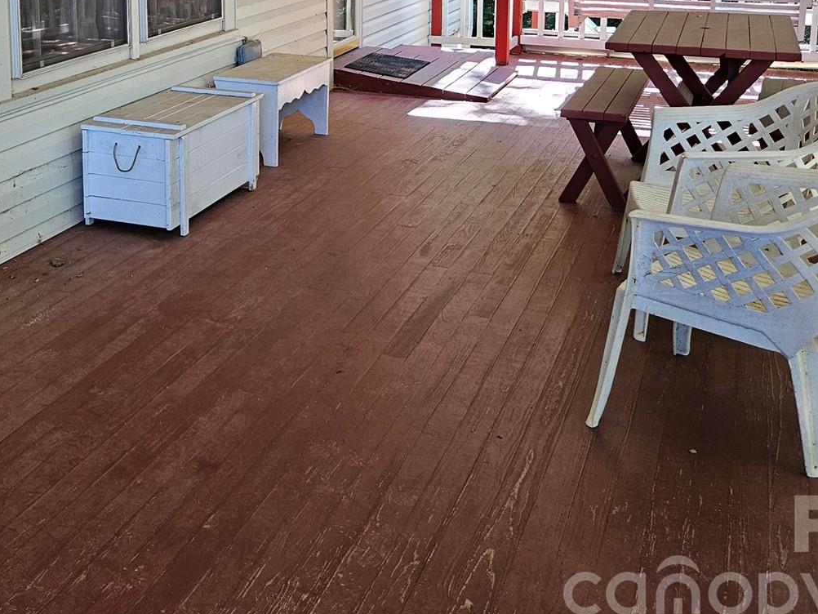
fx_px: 1111
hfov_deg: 39.5
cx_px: 219
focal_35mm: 47
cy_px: 29
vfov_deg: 29.3
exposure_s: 1/180
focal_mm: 5.4
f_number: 1.8
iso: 125
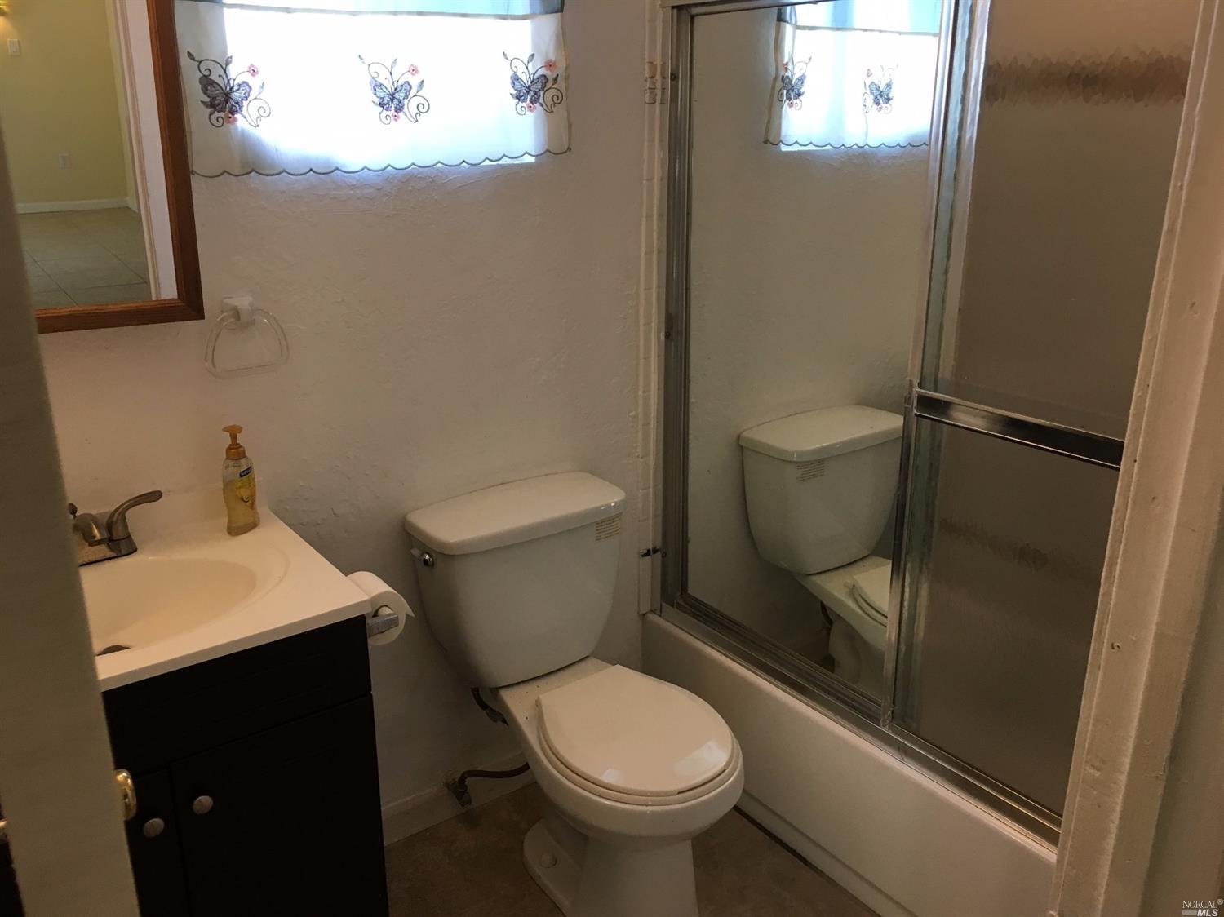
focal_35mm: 29
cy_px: 458
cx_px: 612
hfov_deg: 61.7
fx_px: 1025
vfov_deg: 48.2
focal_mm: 4.15
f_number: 2.2
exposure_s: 1/30
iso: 40
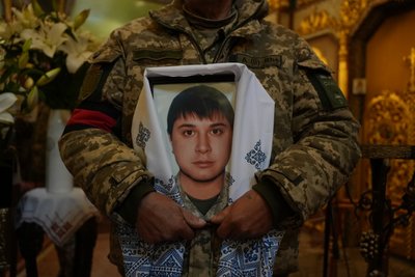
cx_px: 208
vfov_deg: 45.0
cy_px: 138
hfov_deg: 63.6
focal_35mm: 29
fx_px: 334
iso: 6400
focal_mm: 29
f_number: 2.8
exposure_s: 1/500
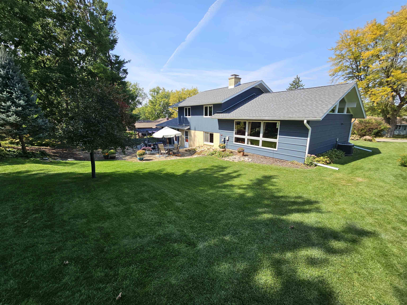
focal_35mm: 13
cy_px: 152
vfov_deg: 89.9
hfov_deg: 106.2
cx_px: 204
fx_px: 153
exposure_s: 1/1053
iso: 50
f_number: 2.2
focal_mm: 2.2
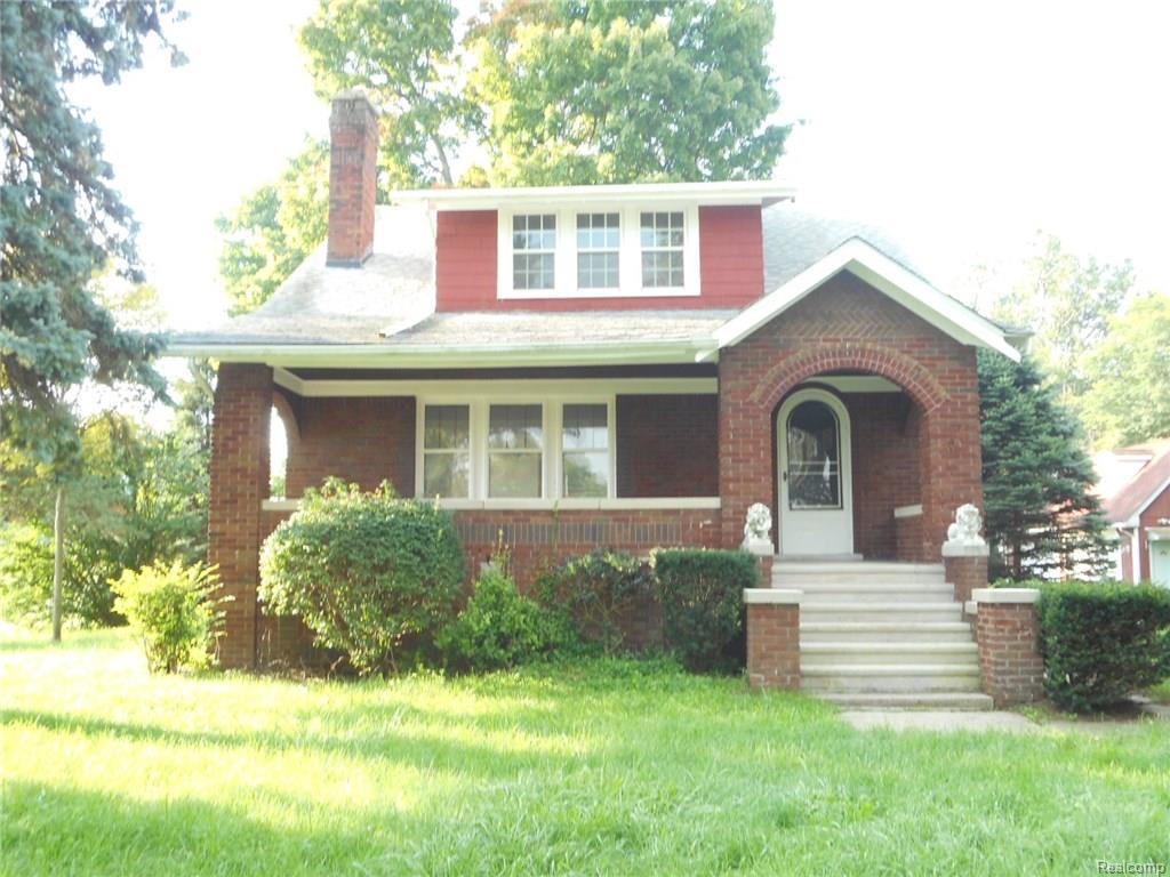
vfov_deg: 41.8
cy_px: 438
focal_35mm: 34
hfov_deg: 54.0
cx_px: 585
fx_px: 1149
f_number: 4.2
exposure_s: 1/30
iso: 110
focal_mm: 6
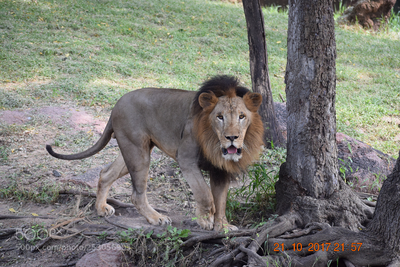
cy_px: 134
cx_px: 200
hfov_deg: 13.4
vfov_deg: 9.0
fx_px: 1700
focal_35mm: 153
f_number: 4.8
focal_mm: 102
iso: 1100
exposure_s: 1/500
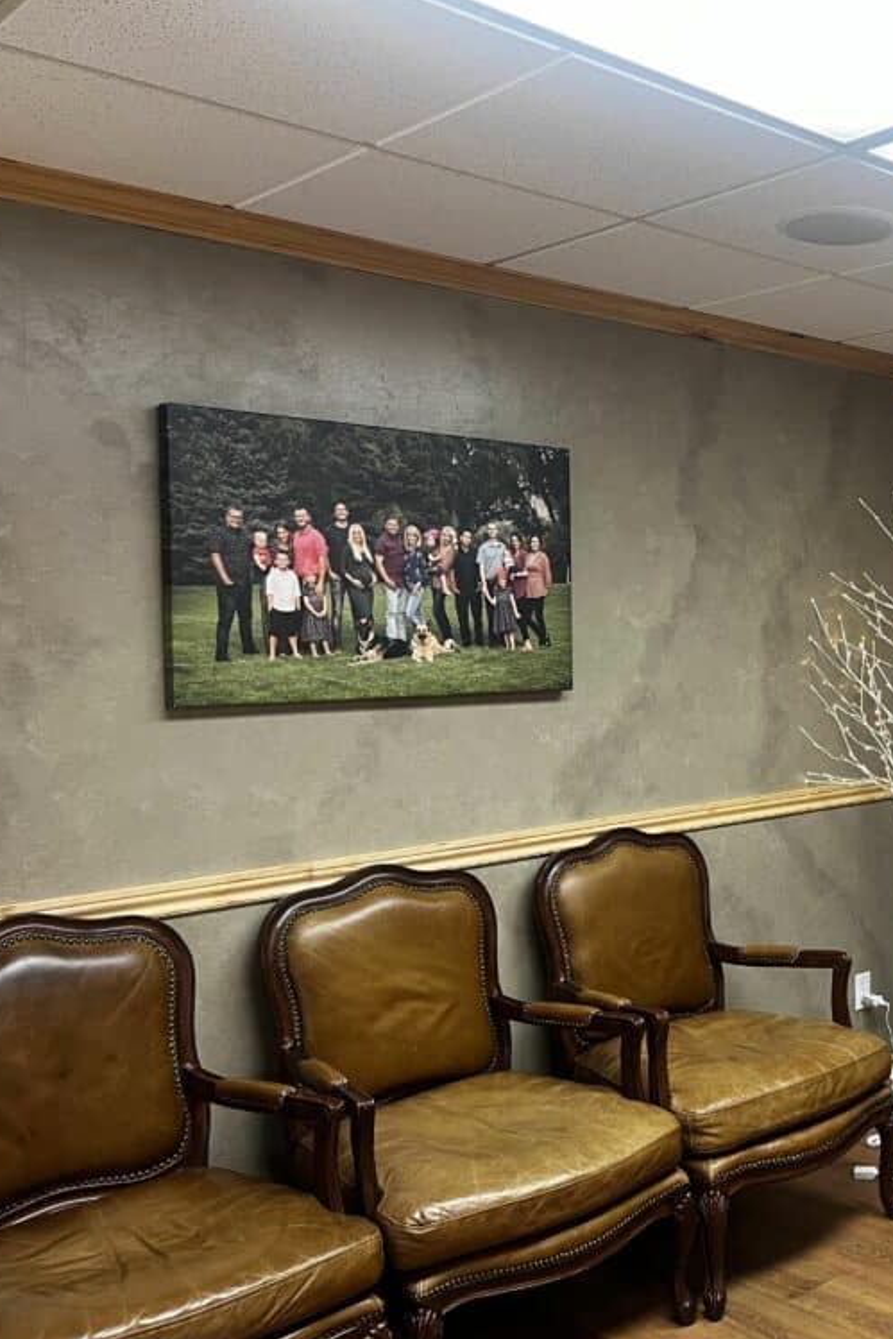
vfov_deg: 51.9
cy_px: 682
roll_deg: +1.0
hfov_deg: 33.0
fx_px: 1376
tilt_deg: -2.2
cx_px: 889
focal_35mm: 37
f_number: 1.5
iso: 80
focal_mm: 5.7
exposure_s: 1/60
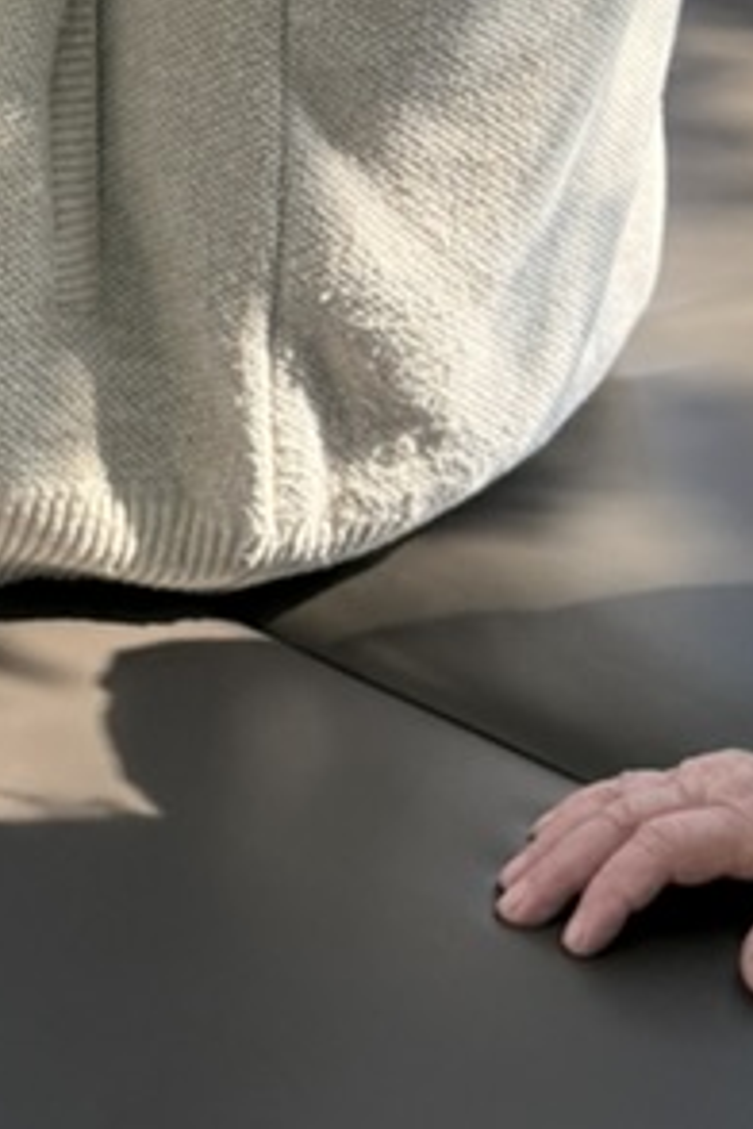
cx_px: 35
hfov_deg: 15.5
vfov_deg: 20.3
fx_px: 2729
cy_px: -526
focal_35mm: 87
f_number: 1.78
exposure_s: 1/3021
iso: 80
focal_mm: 6.76
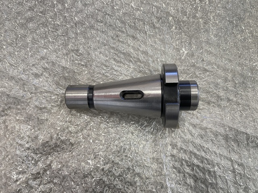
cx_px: 129
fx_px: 209
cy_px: 96
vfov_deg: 49.7
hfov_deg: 63.4
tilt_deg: -79.8
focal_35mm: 28
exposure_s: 1/60
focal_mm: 3.99
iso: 125
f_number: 1.8
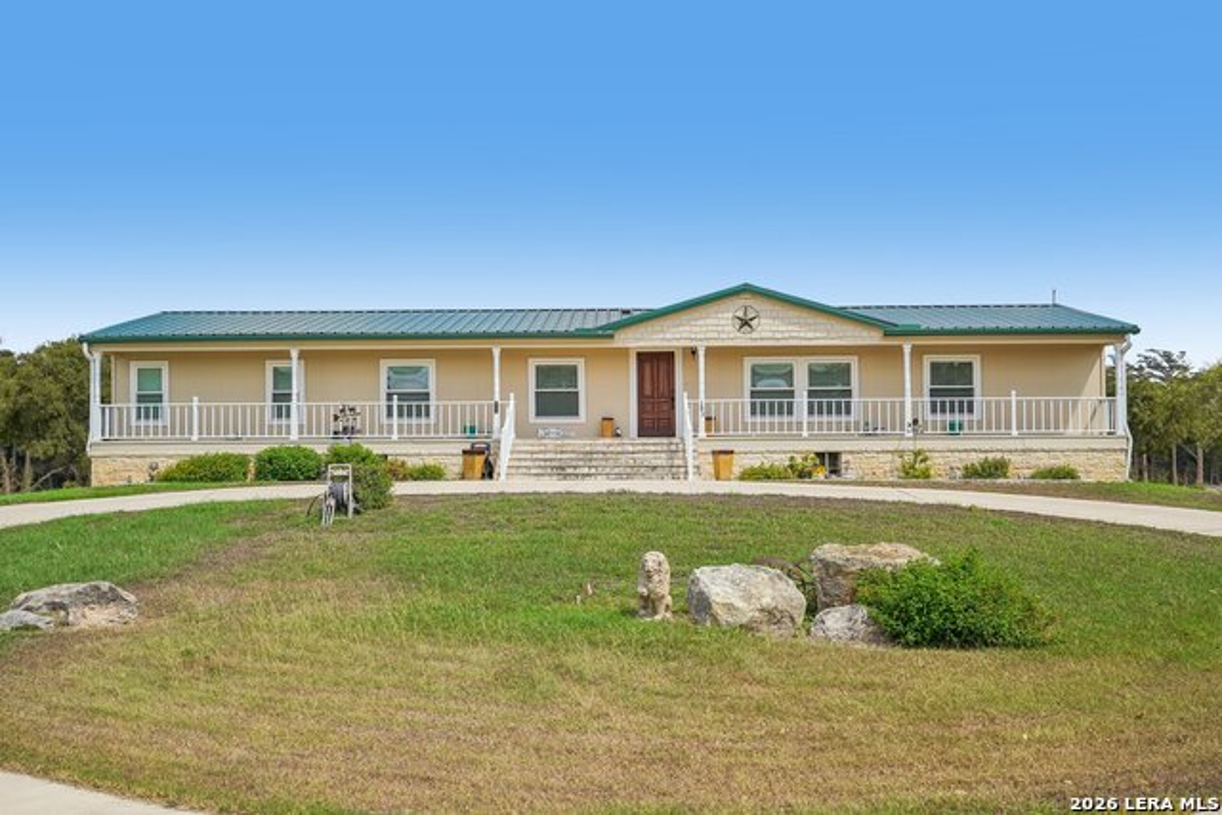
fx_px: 1188
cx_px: 611
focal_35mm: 35
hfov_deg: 54.4
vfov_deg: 37.9
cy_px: 408
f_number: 8
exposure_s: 1/320
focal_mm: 35
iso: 100
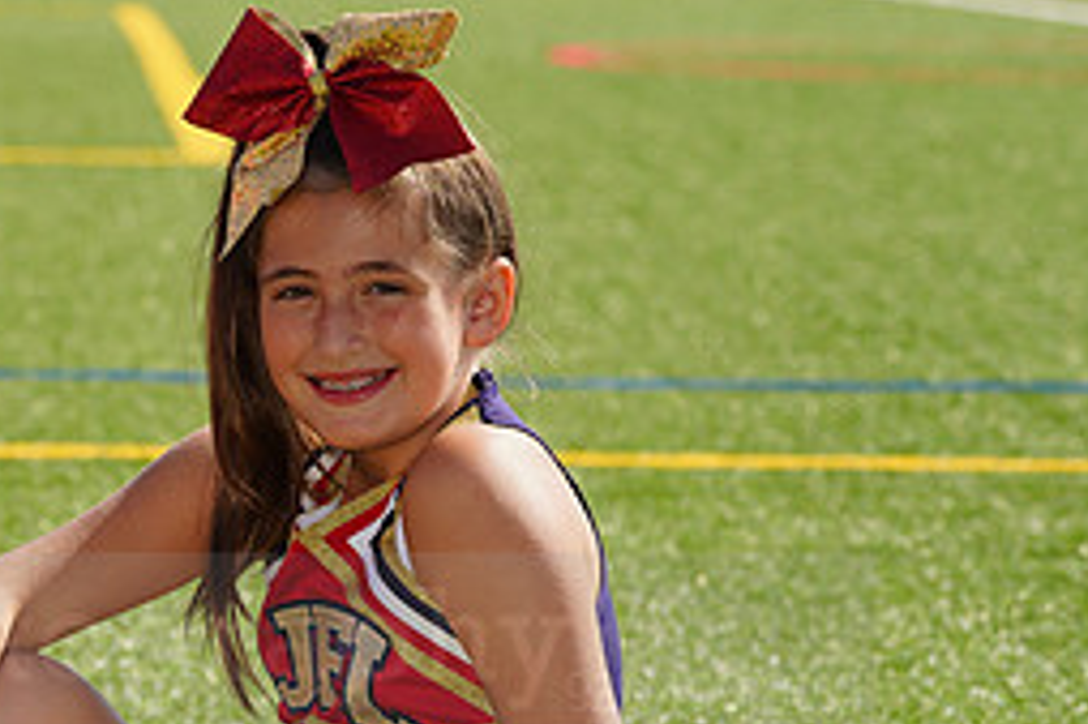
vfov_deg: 3.7
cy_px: 608
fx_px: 11175
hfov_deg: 5.6
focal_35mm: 370
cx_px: 47
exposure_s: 1/250
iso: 100
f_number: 9
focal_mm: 162
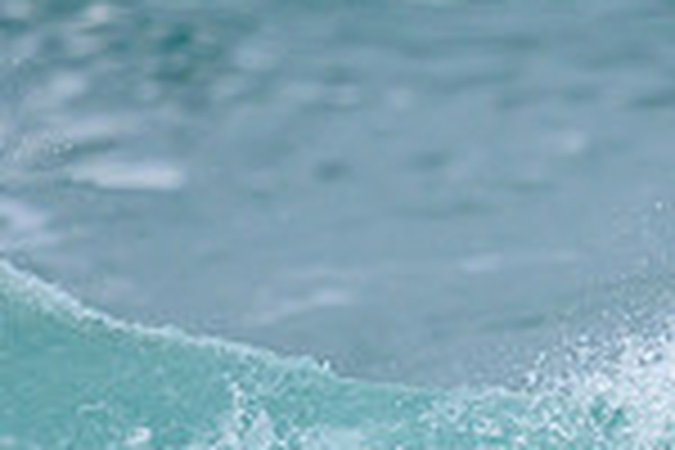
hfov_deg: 0.5
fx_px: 79588
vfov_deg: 0.3
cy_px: 471
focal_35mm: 4245
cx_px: 945
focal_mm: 800
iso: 400
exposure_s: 1/2000
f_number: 6.3
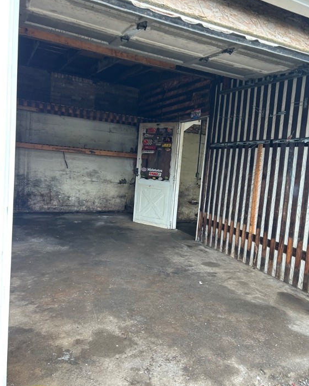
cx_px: 159
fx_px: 320
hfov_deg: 51.5
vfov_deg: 62.2
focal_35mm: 28
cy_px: 197
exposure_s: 1/121
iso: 64
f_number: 1.5
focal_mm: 5.7
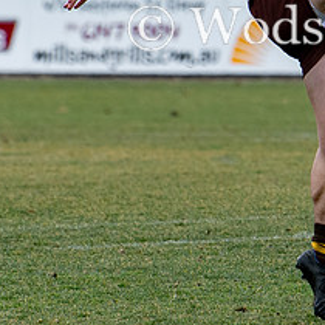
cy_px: 93
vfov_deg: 1.4
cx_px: 426
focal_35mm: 1275
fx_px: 13543
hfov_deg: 1.4
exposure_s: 1/800
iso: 320
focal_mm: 200
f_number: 4
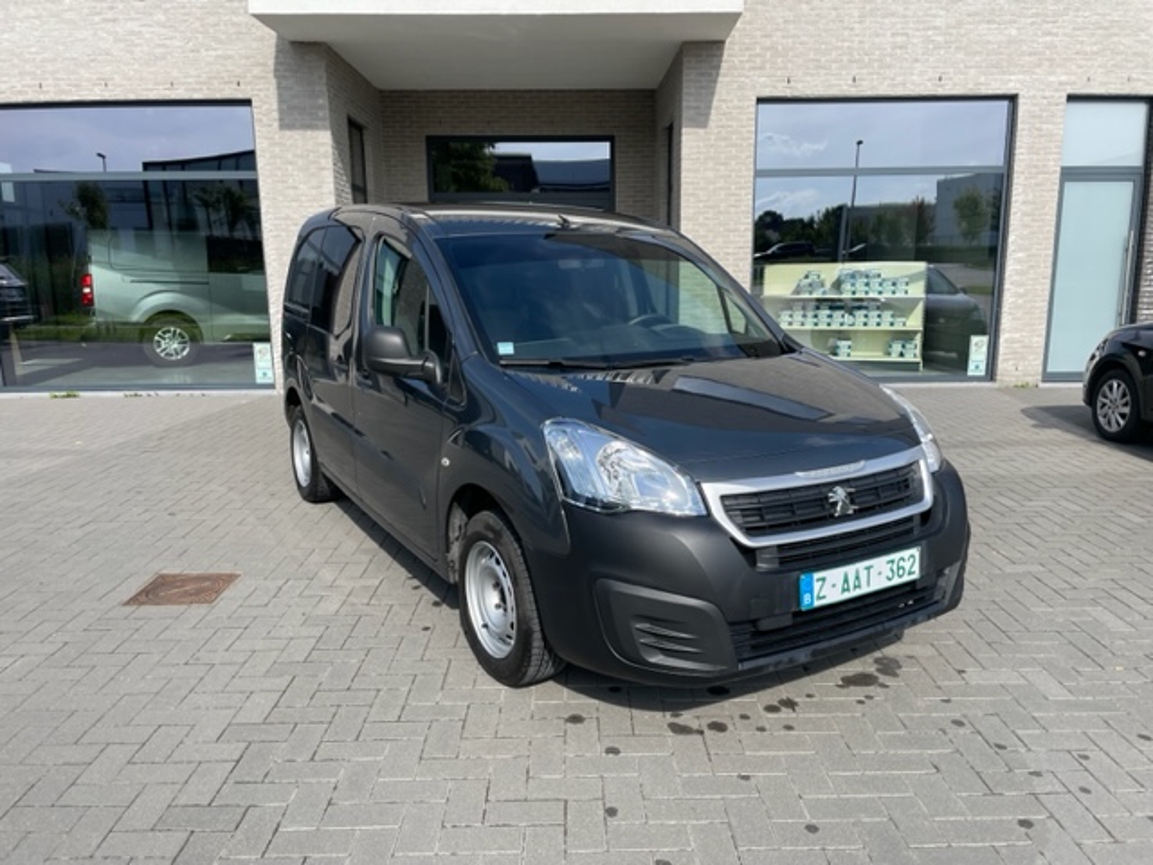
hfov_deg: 67.3
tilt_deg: -11.3
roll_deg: +0.8
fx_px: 866
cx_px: 576
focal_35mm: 26
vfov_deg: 53.1
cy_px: 432
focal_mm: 4.2
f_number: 1.6
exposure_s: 1/2304
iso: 32
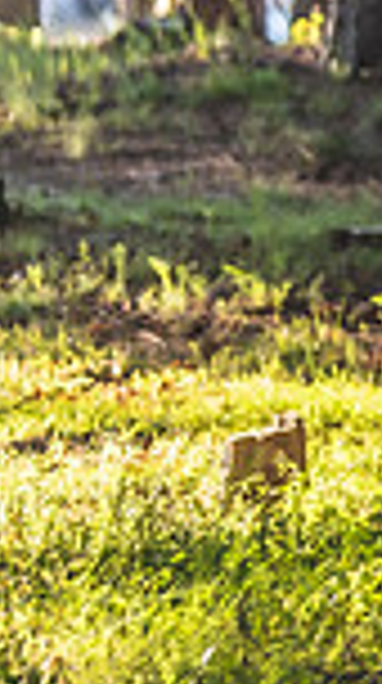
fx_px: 14488
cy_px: -65
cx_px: -854
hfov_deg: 1.5
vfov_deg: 2.7
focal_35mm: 801
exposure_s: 1/200
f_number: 2.8
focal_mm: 200
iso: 200
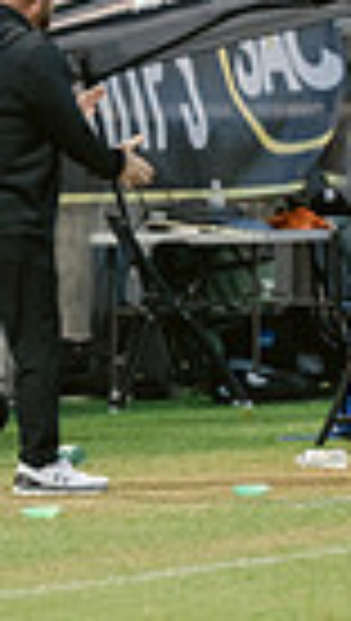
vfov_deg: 2.5
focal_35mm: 879
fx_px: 14491
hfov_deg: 1.4
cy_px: 164
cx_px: 1161
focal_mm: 200
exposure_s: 1/250
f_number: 2.8
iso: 1600
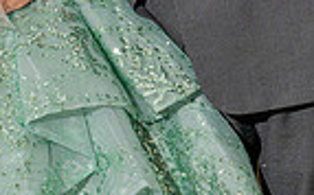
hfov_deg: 8.8
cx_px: -33
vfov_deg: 5.5
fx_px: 2017
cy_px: -129
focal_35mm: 236
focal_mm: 46
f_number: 4.5
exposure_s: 1/200
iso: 320
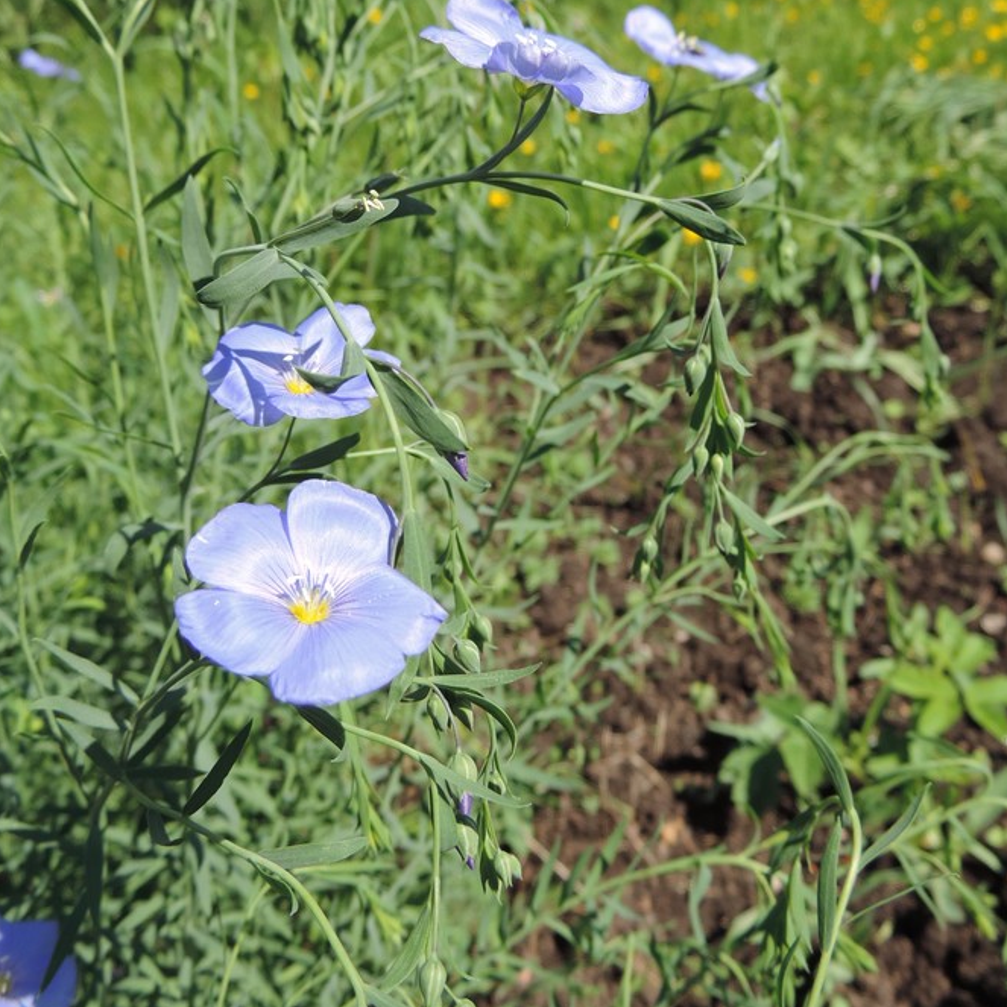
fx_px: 1185
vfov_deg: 45.9
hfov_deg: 46.0
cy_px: 436
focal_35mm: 36
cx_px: 504
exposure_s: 1/640
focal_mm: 5.3
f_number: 3.1
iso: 80
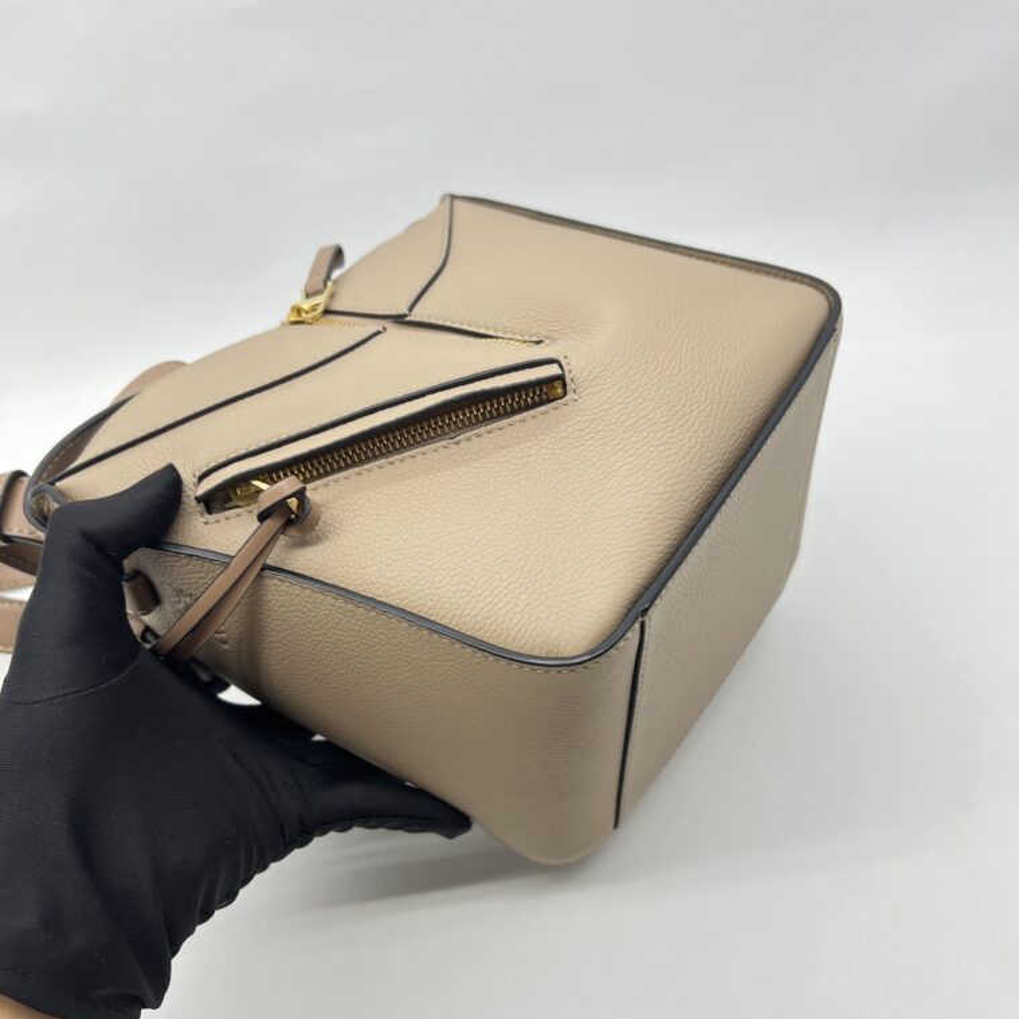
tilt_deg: -38.3
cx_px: 505
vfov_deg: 52.5
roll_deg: +6.2
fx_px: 1032
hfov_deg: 52.5
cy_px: 556
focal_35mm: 31
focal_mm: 5.7
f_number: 1.5
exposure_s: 1/100
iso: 40
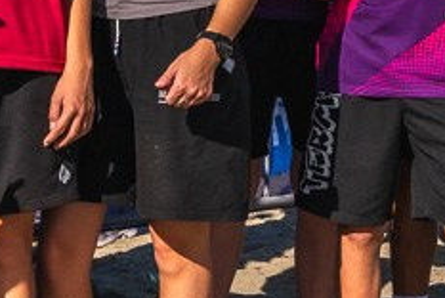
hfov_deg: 11.5
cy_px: -9
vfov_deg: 8.1
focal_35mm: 170
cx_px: -258
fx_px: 2104
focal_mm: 31
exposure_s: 1/1000
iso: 200
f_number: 10
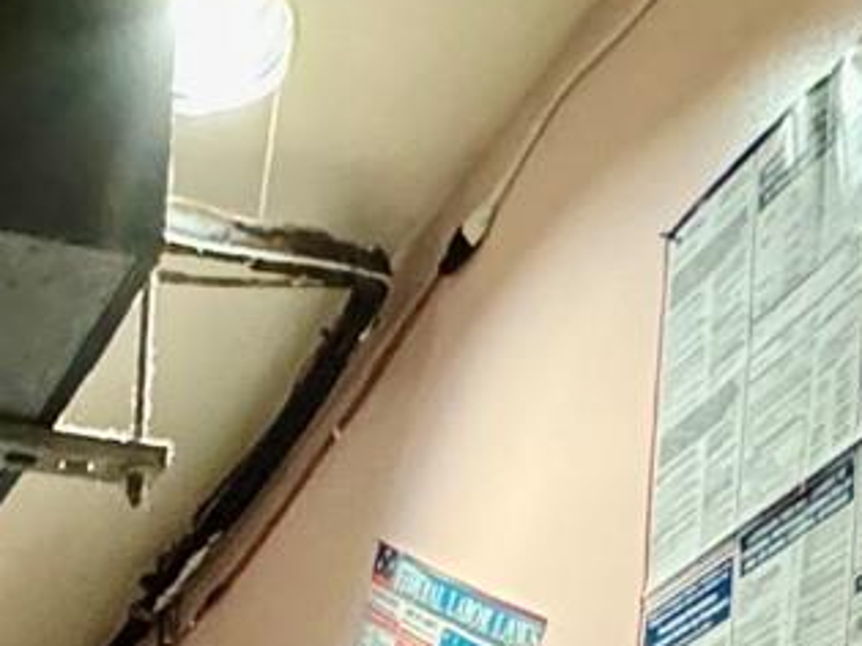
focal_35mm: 91
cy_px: 1760
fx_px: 2265
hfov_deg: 19.5
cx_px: -328
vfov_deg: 11.7
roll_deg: -0.3
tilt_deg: -2.9
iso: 800
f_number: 2.2
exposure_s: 1/40
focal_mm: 2.22
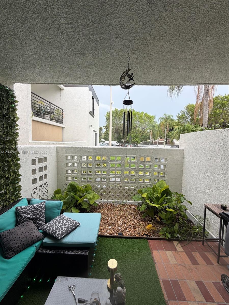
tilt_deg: -5.2
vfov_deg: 102.1
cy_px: 152
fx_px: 123
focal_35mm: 14
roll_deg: -1.0
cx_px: 114
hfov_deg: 85.7
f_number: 2.2
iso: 40
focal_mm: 2.22
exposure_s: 1/217
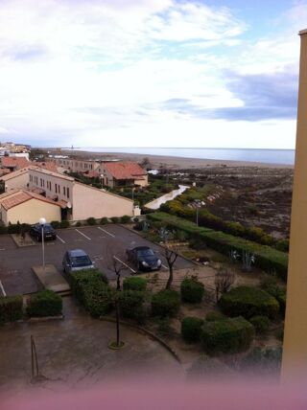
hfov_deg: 40.6
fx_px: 415
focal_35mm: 35
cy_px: 205
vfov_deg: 52.7
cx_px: 154
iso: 80
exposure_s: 1/372
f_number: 2.8
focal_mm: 3.85
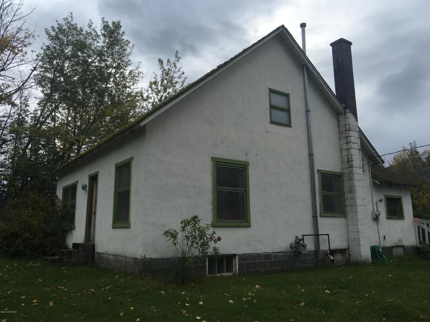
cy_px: 161
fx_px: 360
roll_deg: +0.3
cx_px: 215
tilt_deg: +12.7
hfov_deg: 61.7
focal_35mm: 29
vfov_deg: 48.2
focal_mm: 4.15
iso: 25
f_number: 2.2
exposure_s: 1/962
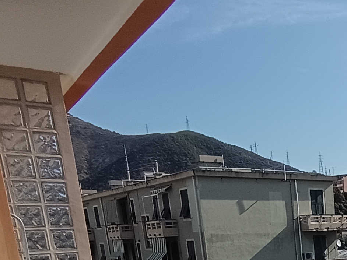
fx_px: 521
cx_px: 445
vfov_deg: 23.8
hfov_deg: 29.9
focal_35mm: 52
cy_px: 359
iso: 59
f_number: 2.2
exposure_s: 1/2079
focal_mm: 1.65
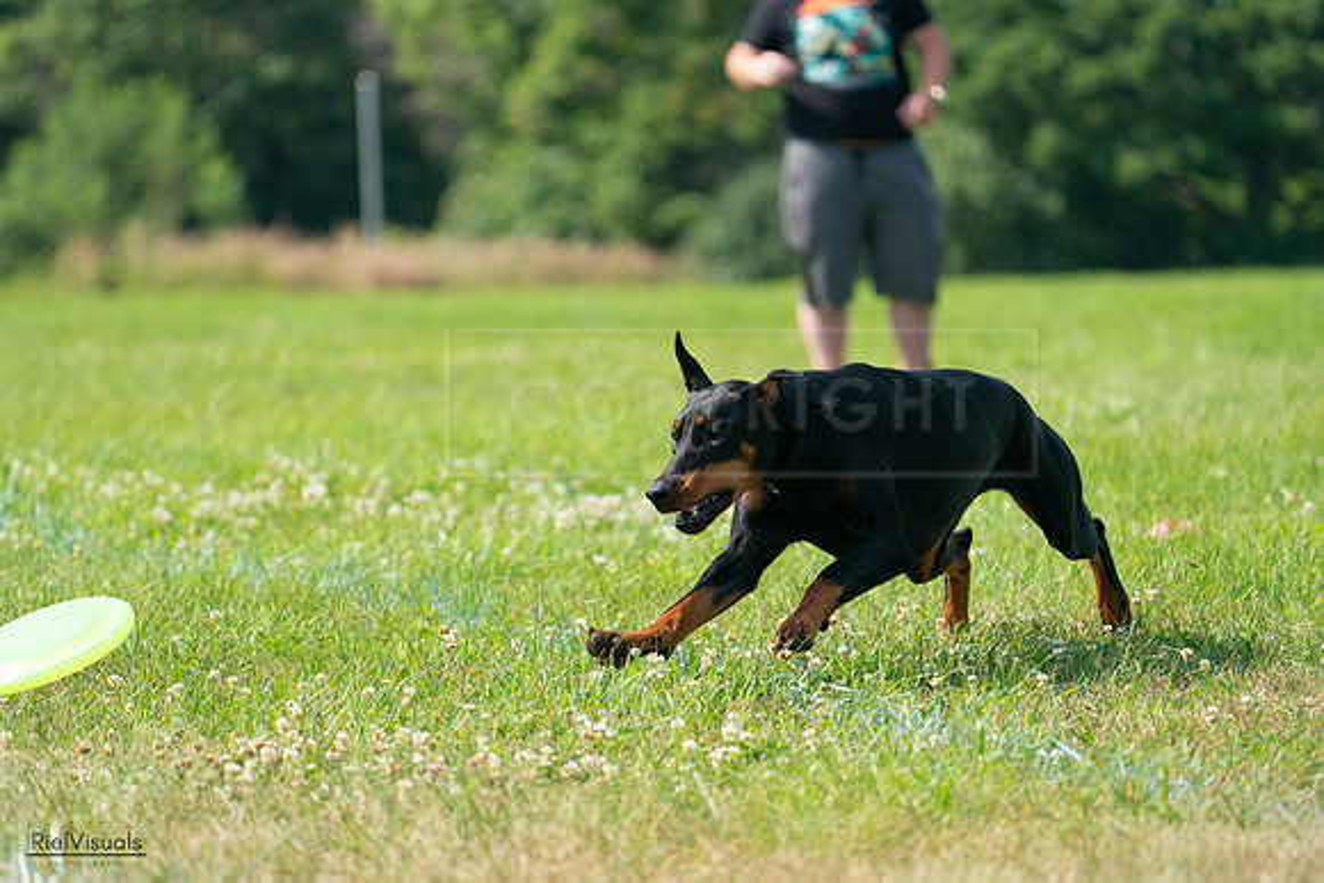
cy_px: 442
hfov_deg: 8.7
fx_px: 8681
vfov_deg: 5.8
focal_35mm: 236
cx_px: 662
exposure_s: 1/4000
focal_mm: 236
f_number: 5.6
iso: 1600
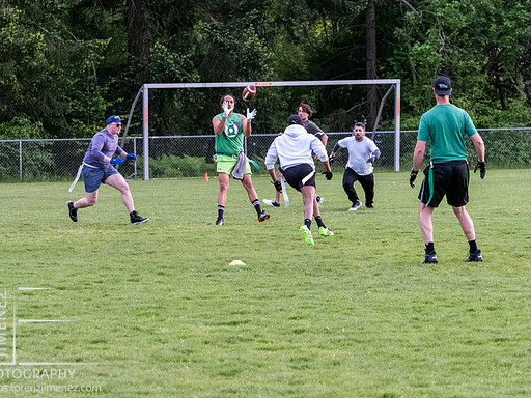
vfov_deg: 6.8
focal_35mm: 220
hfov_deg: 9.0
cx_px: 261
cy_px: 200
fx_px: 3375
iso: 4000
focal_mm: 97
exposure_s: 1/1250
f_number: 5
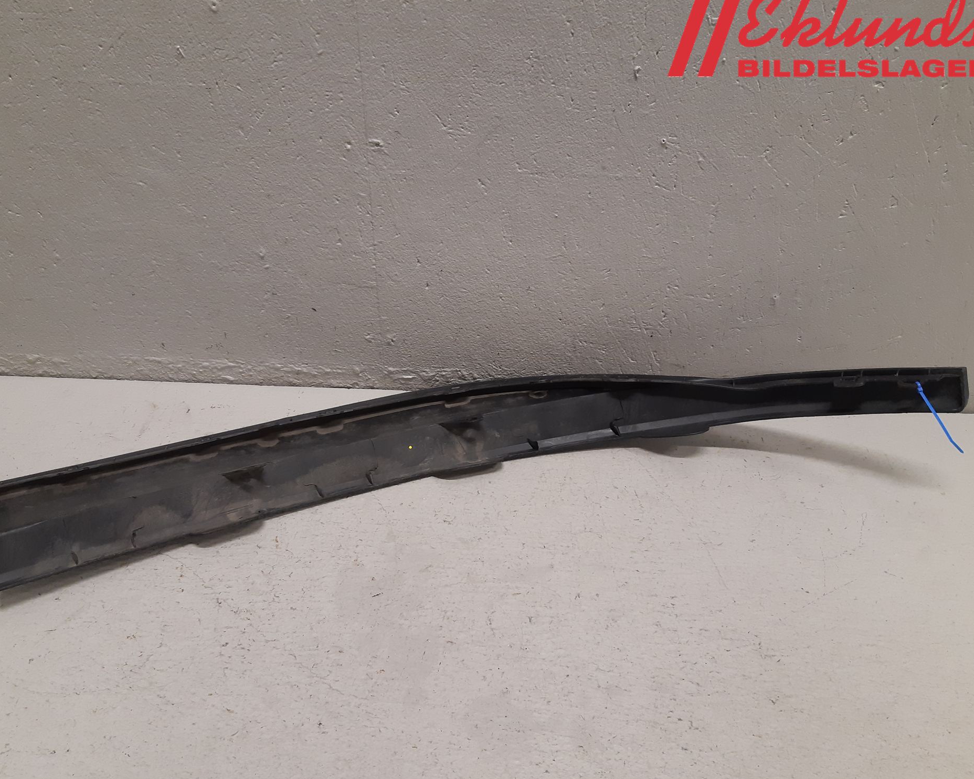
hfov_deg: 62.1
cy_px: 391
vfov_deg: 51.5
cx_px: 452
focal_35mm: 28
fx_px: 807
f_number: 1.7
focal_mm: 3.93
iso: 125
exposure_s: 1/50
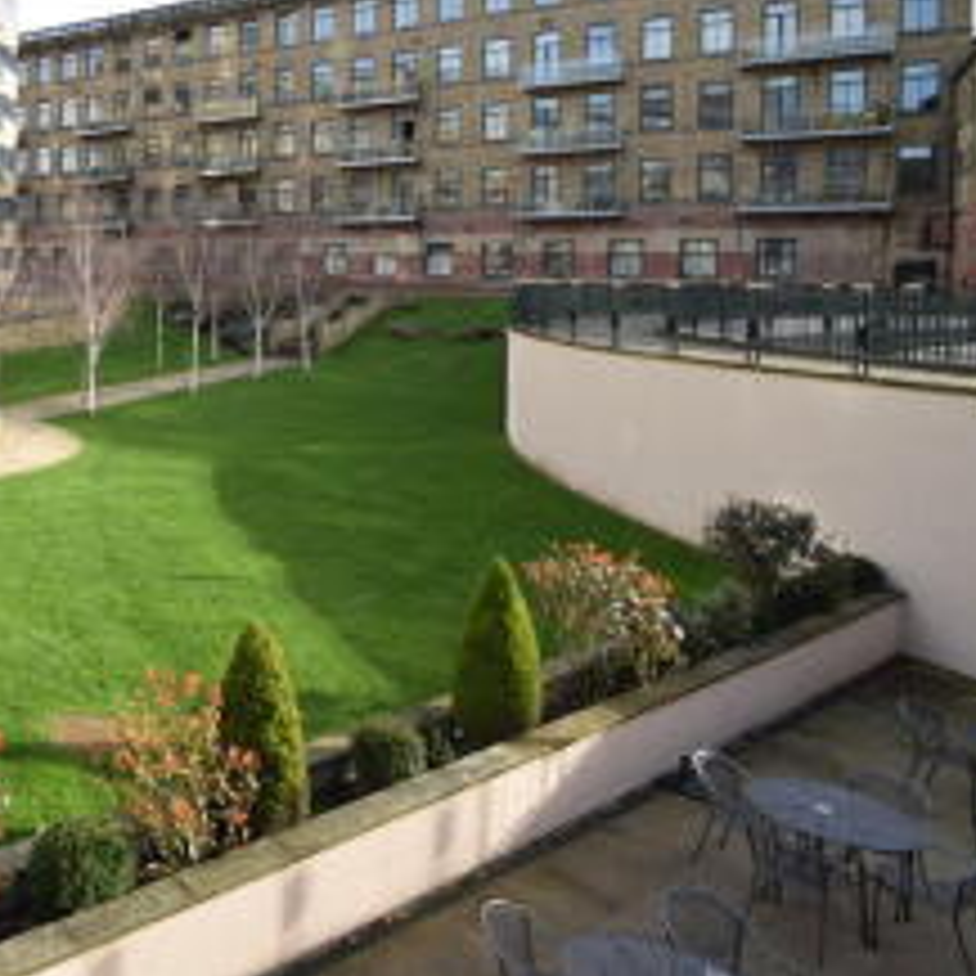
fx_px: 893
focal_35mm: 28
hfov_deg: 45.8
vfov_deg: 55.1
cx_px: -49
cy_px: 268
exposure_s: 1/160
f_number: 6.3
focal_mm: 10
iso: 100
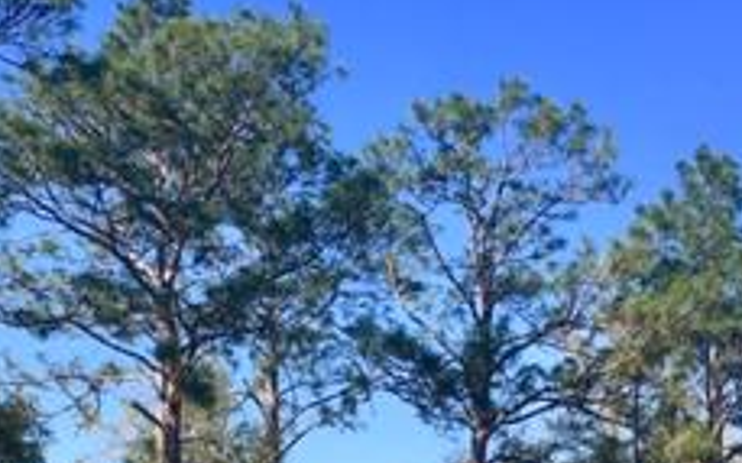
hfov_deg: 23.9
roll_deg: +0.1
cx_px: 230
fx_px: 1739
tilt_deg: +4.9
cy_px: 512
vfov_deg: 14.8
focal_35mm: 86
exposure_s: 1/818
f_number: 2.2
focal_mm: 4.15
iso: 25
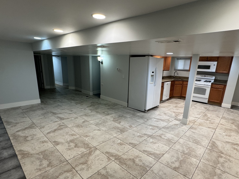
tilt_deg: -15.0
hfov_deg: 84.6
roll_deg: -2.6
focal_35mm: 19
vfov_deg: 68.5
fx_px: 131
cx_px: 126
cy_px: 99
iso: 160
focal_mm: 2.22
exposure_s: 1/60
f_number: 2.2
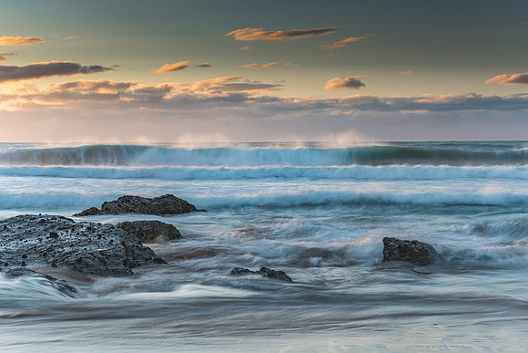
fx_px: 968
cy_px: 176
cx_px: 264
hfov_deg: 30.5
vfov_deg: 20.6
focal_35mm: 66
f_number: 10
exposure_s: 1/1.25
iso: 64
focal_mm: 44
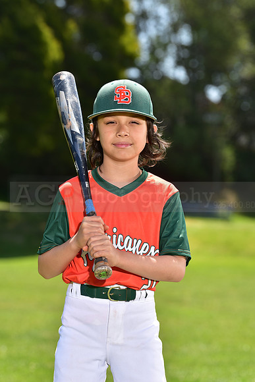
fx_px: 1646
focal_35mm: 155
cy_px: 191
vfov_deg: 13.2
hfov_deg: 8.9
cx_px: 128
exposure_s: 1/200
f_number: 5.6
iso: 80
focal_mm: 155
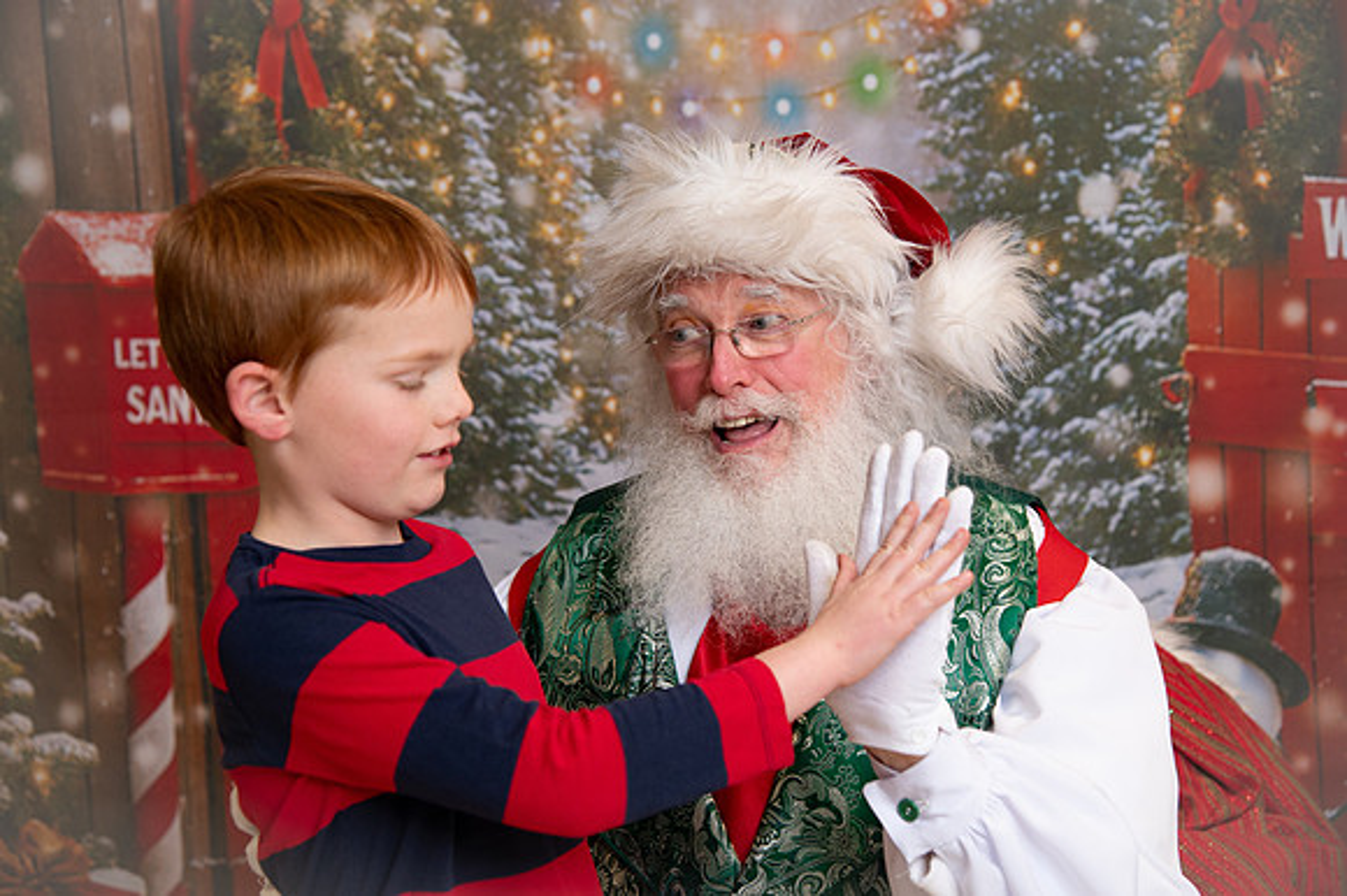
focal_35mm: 62
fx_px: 2318
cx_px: 674
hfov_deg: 32.4
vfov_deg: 21.9
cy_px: 448
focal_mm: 62
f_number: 4.5
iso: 1250
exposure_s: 1/200
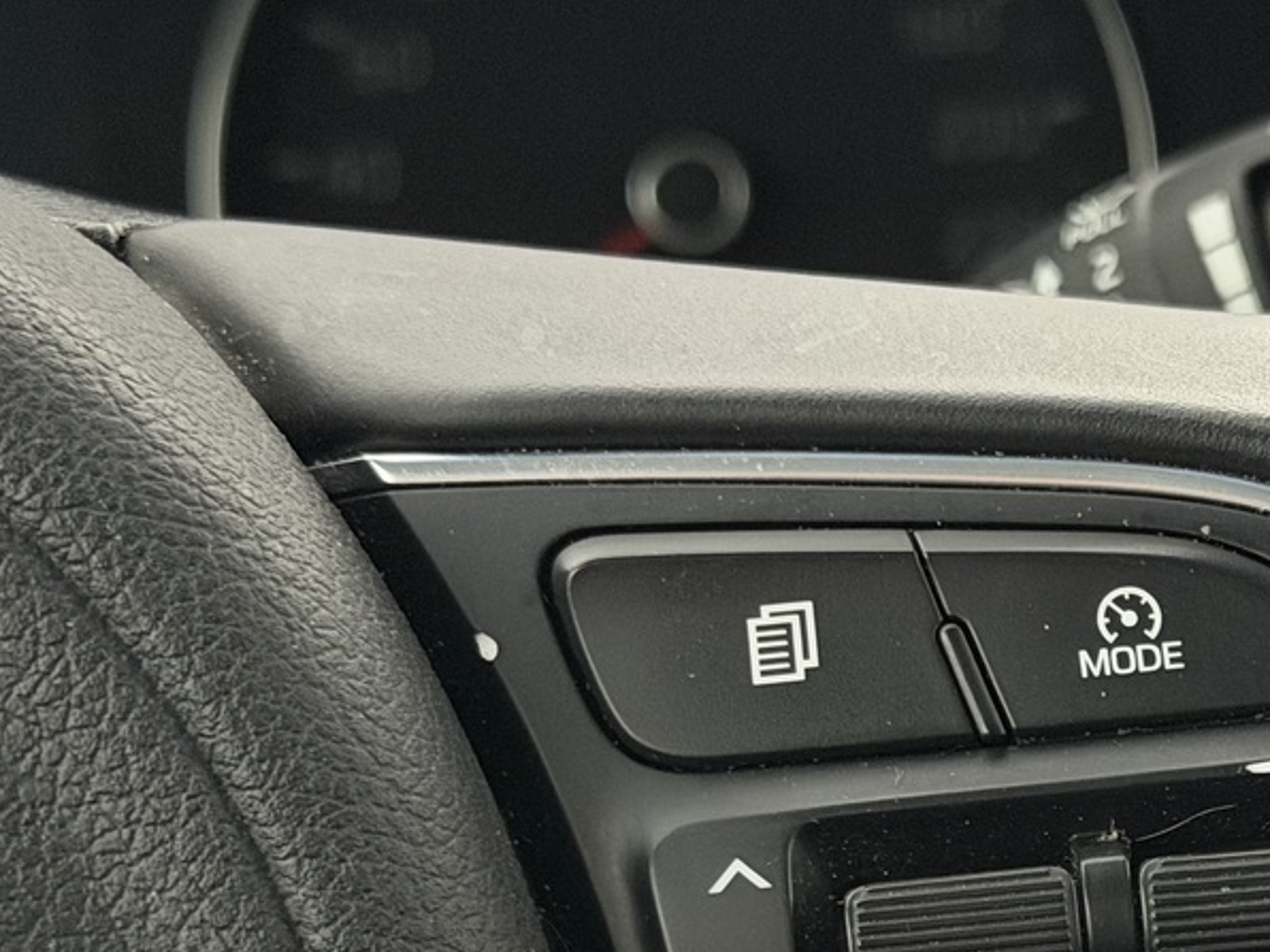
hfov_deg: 16.7
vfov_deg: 12.7
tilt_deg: -26.0
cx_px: 1172
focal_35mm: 116
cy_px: 882
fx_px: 4256
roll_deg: +1.9
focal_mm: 6.76
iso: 800
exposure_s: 1/20
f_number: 1.78
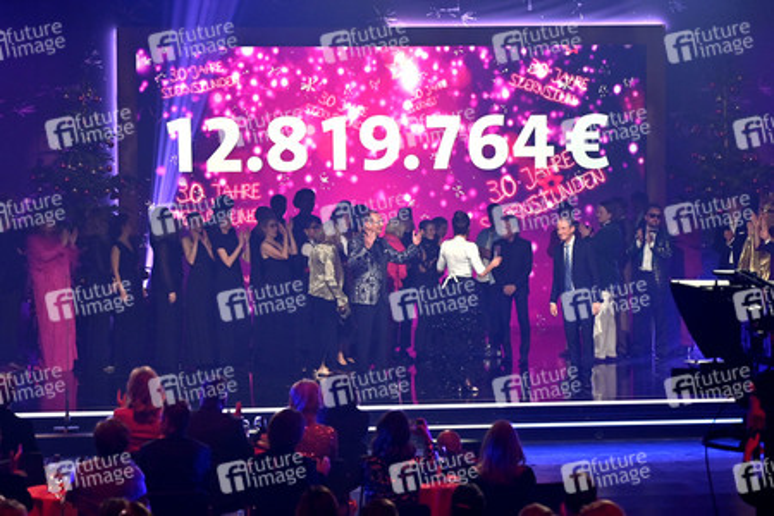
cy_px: 258
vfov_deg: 19.5
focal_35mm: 70
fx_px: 1505
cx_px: 387
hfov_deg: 28.8
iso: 1600
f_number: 2.8
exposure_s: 1/400
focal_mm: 70
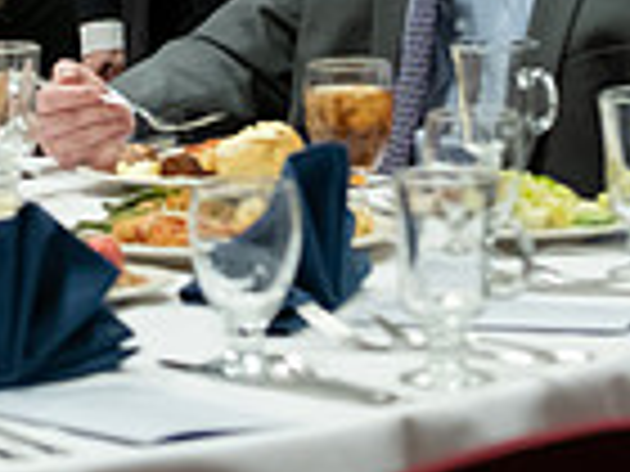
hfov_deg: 7.1
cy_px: -290
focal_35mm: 279
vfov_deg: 5.3
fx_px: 5078
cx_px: -40
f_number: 3.5
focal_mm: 70
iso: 2500
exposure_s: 1/200
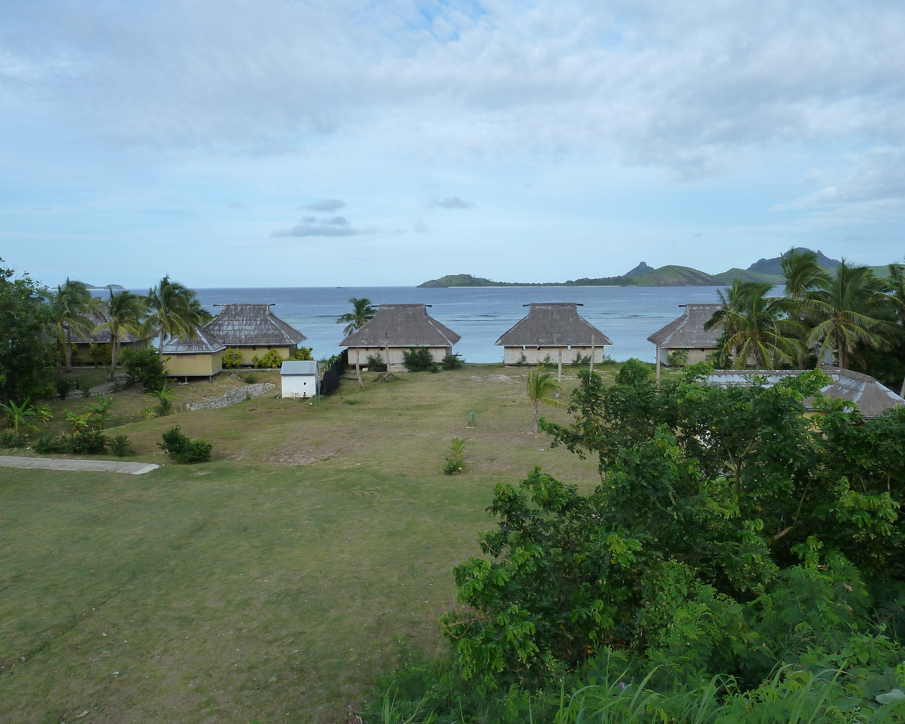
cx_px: 486
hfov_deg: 60.4
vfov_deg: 49.9
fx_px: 777
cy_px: 335
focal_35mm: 29
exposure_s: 1/400
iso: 125
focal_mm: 4.1
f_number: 4.5
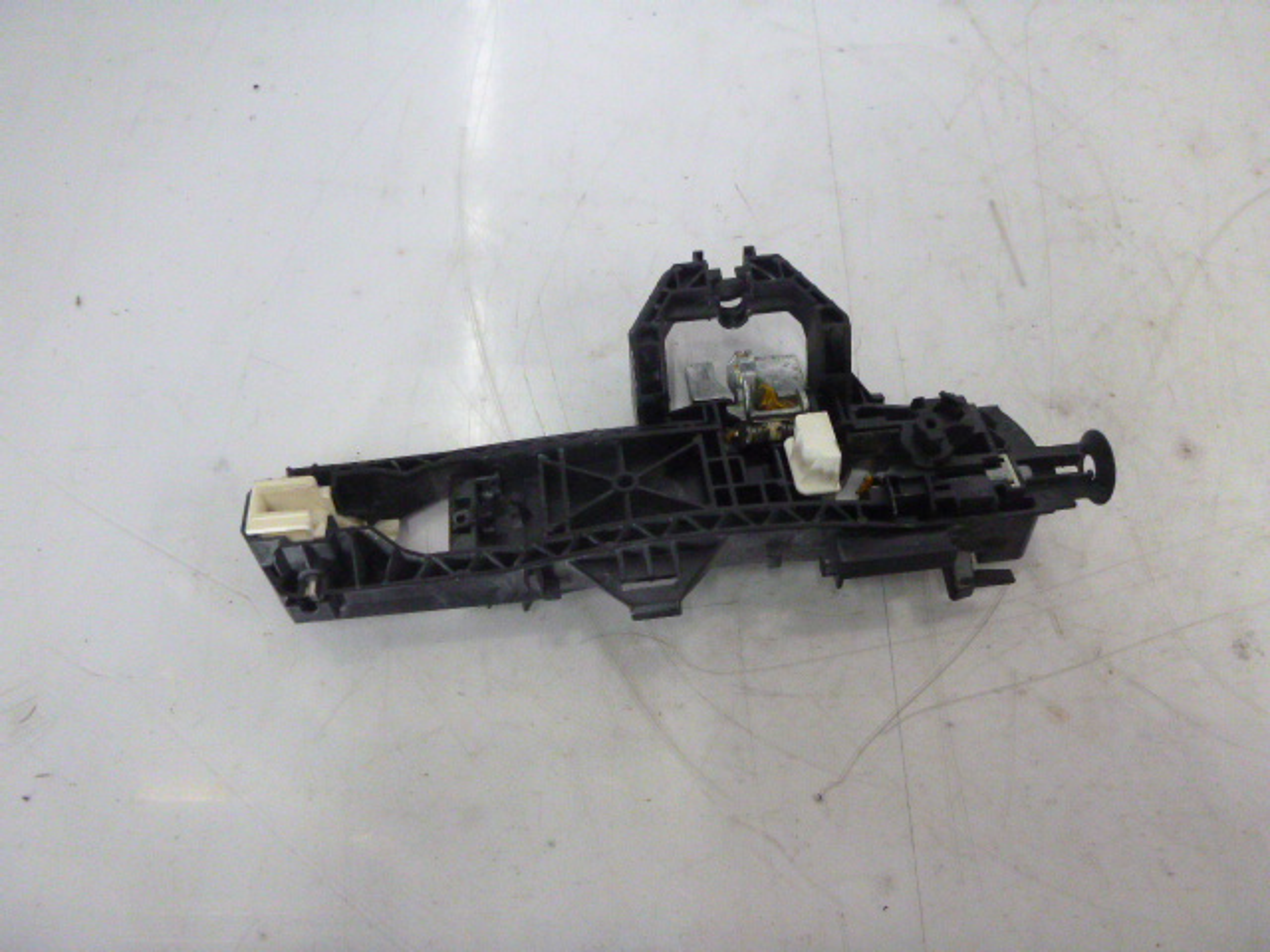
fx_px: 1064
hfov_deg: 61.7
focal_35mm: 29
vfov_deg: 48.2
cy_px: 476
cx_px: 635
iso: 800
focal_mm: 5.2
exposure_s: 1/30
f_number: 4.1
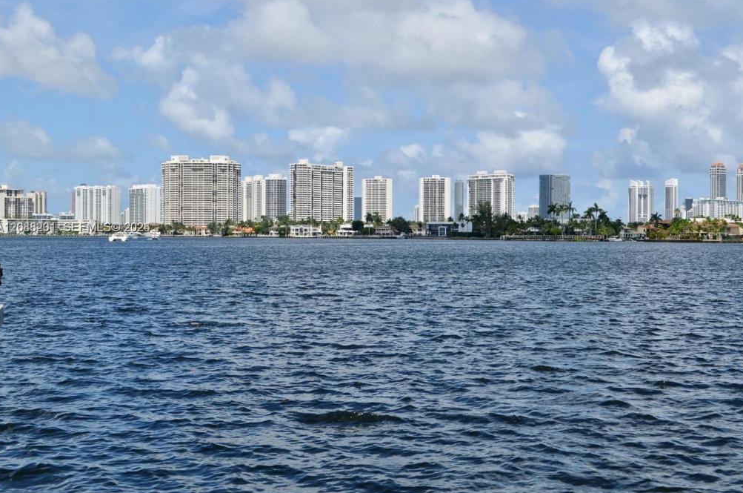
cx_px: 397
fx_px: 1071
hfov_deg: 38.2
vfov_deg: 25.9
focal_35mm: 52
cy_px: 228
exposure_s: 1/320
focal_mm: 32
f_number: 9
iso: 100
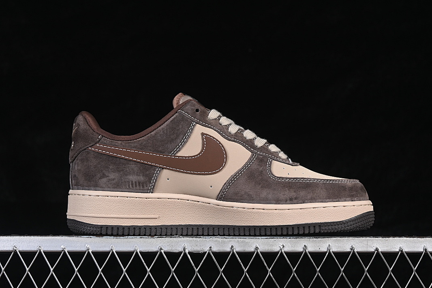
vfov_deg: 18.0
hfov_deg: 26.6
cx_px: 218
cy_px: 145
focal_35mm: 76
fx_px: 912
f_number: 7.1
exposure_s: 1/80
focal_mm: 50
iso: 160
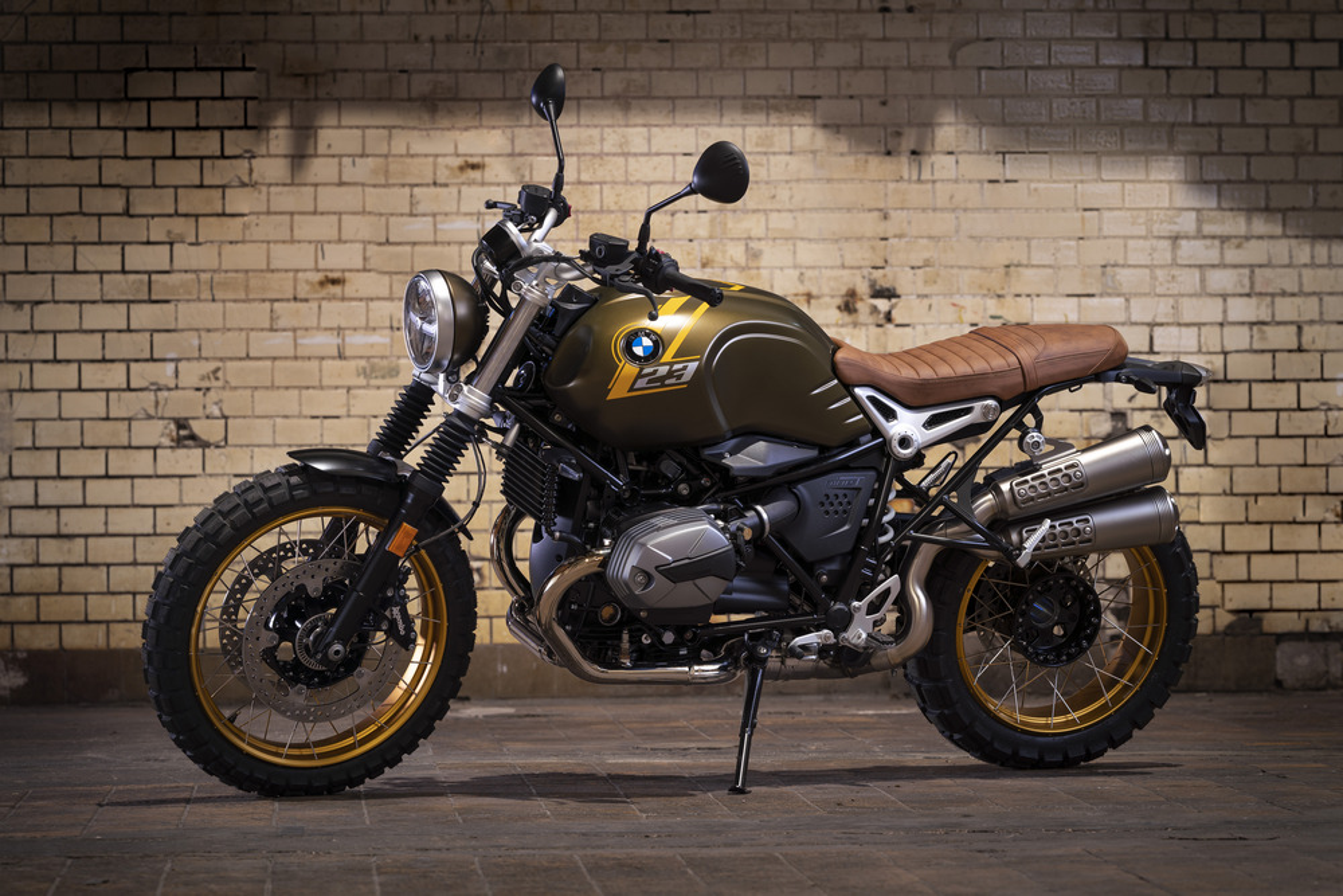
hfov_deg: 15.2
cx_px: 672
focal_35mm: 135
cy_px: 448
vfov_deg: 10.2
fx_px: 5037
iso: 100
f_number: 5.6
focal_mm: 135
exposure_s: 1.3
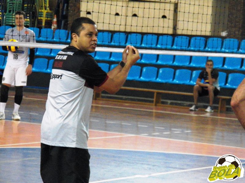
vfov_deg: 9.1
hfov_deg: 12.1
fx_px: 1154
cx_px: 122
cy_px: 92
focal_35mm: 163
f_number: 4
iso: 3200
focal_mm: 29.2
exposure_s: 1/160
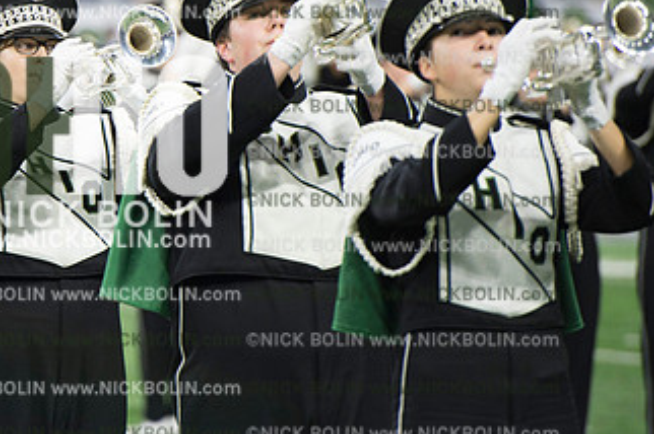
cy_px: 152
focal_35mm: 360
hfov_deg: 5.7
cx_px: 83
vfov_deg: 3.8
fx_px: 6533
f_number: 3.5
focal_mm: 200
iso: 2500
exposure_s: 1/1000
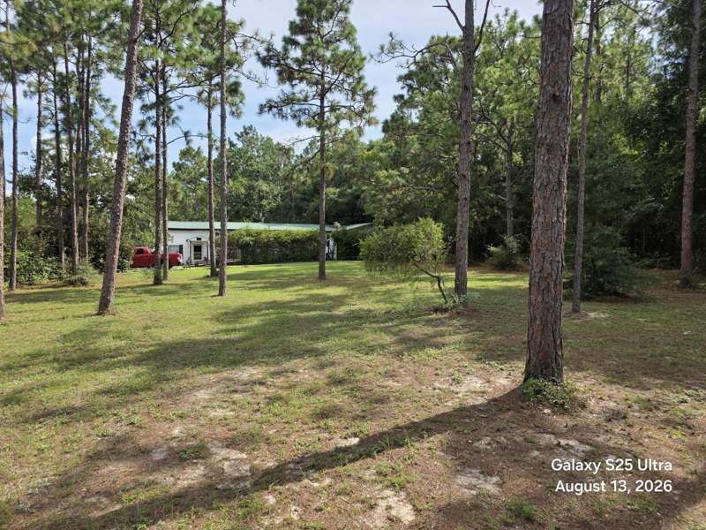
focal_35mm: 23
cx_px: 353
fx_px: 469
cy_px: 265
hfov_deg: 73.9
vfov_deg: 58.9
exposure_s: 1/3758
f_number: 1.7
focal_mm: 6.3
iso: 80
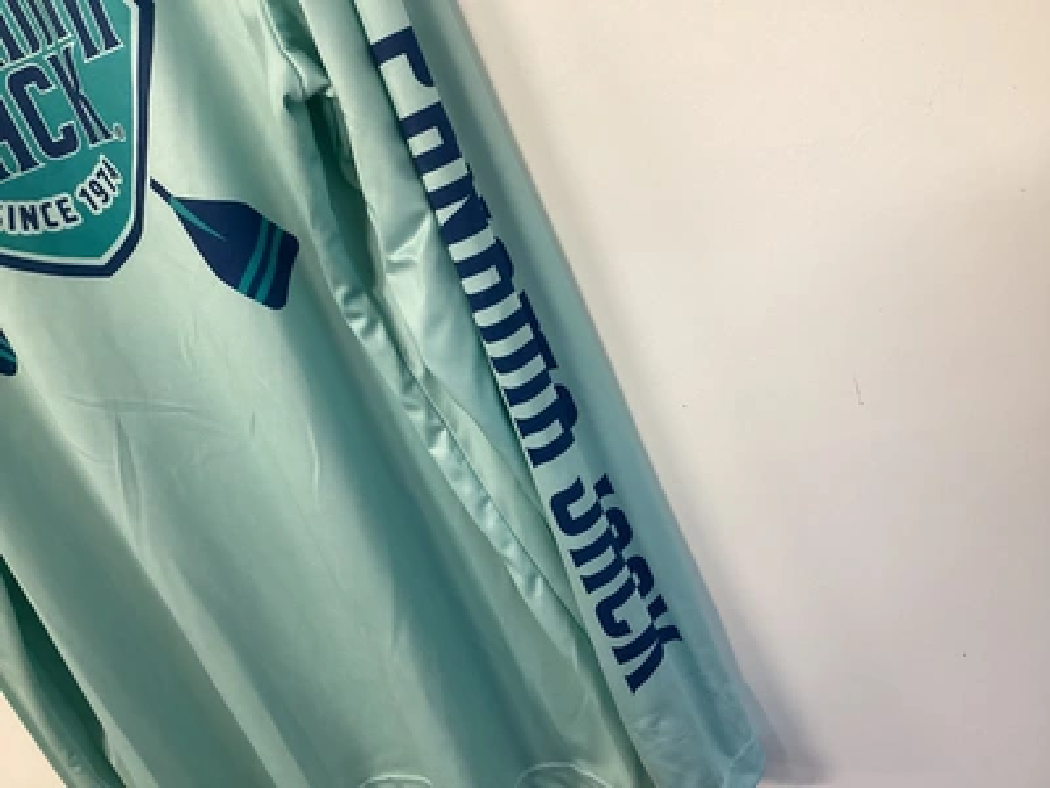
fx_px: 940
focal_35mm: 31
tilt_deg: -22.7
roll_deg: +21.2
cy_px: 394
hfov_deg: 58.4
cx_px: 525
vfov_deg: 45.4
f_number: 2.4
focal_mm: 3.3
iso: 160
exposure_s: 1/60
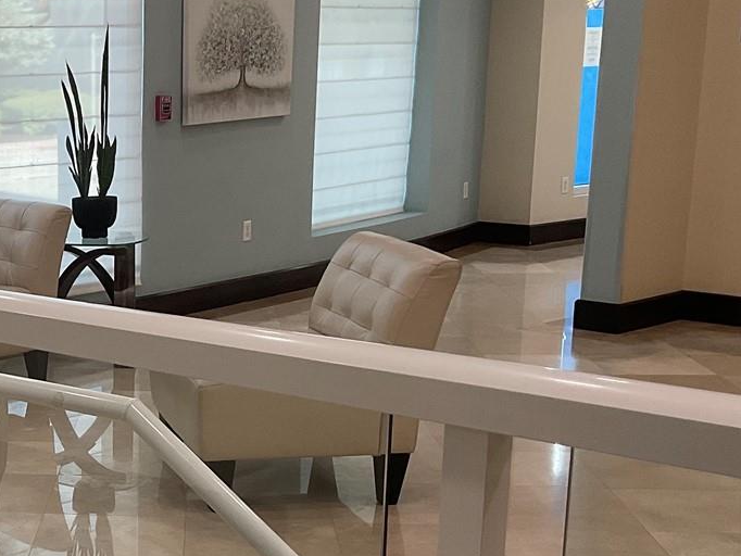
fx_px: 1456
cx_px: -40
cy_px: 418
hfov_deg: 26.6
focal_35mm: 68
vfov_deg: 21.4
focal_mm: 3
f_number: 1.8
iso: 40
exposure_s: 1/60
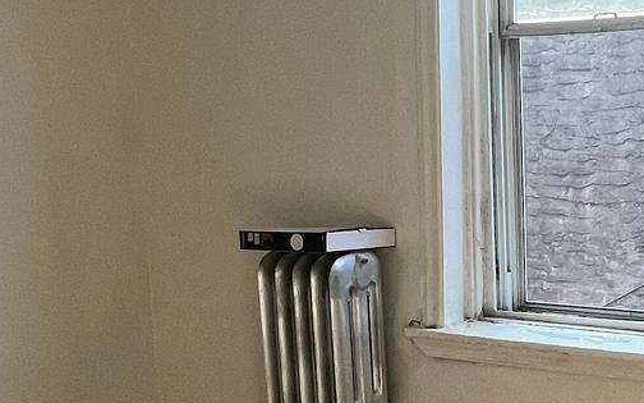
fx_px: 983
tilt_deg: -13.4
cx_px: 408
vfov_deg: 22.7
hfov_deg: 36.0
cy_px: 345
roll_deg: +1.5
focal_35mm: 56
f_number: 1.8
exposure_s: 1/99
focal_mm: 1.57
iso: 125
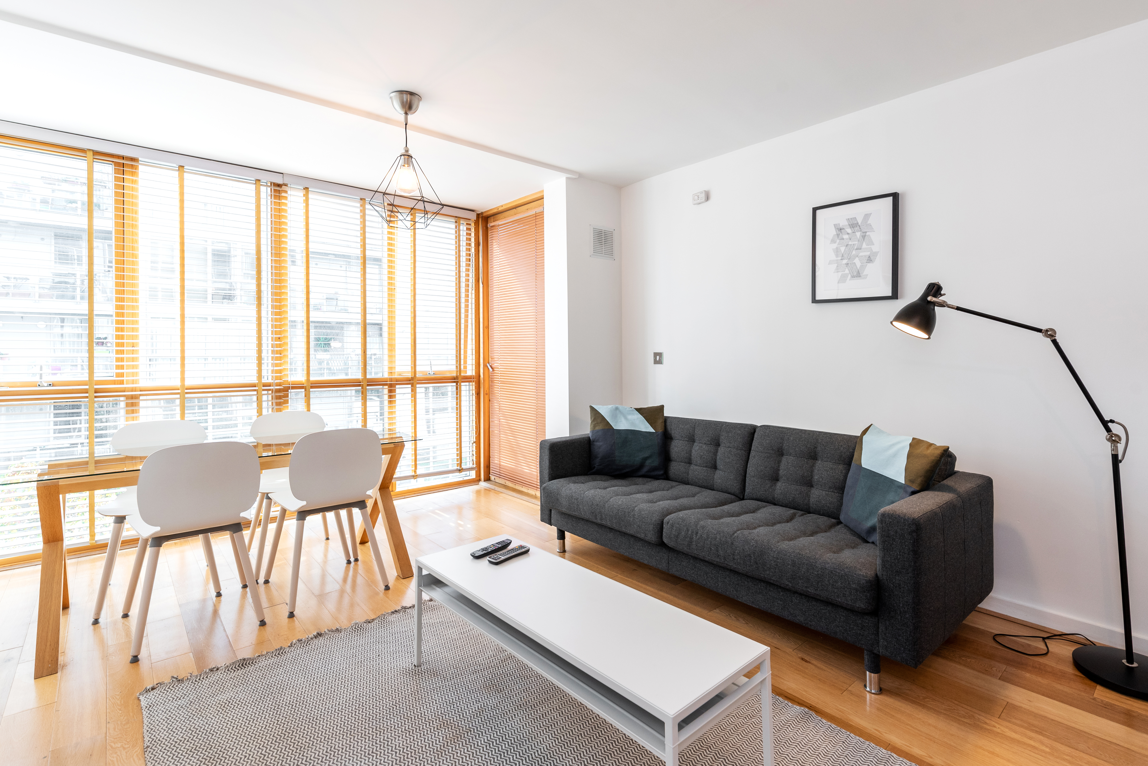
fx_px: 478
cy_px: 383
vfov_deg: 77.4
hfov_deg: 100.4
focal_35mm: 15
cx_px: 574
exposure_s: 1/30
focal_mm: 15
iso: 400
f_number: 7.1
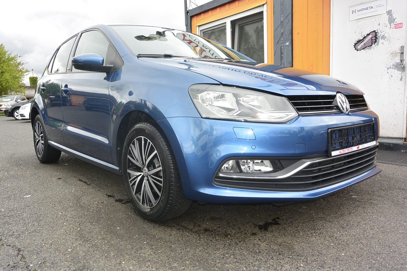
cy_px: 136
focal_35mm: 27
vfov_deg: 47.9
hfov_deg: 67.4
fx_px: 305
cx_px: 204
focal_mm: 10
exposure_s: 1/250
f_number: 6.3
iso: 160
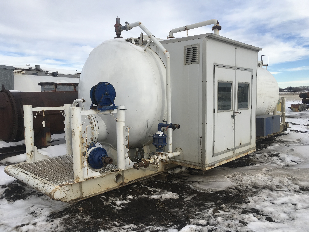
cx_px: 154
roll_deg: +1.5
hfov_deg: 61.7
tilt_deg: -4.7
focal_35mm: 29
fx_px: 259
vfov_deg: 48.2
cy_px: 116
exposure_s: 1/1131
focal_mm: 4.15
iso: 25
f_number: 2.2
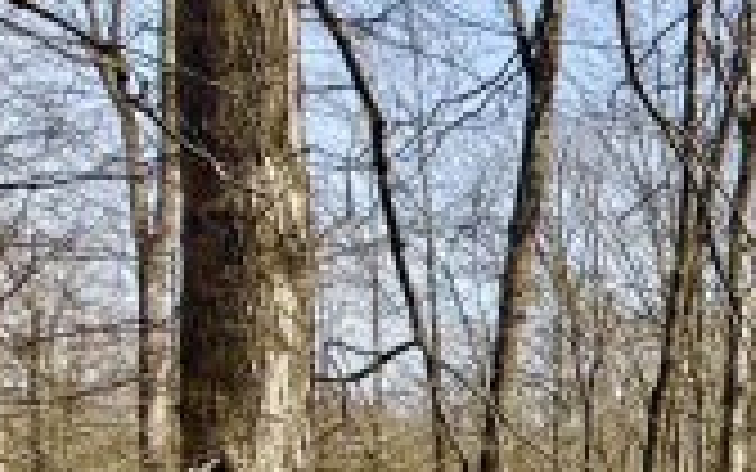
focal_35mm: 59
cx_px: 1366
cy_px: 710
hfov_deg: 21.7
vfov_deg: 19.2
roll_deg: +0.3
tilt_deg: +1.2
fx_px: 1216
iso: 50
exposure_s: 1/1125
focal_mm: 2.22
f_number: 2.2
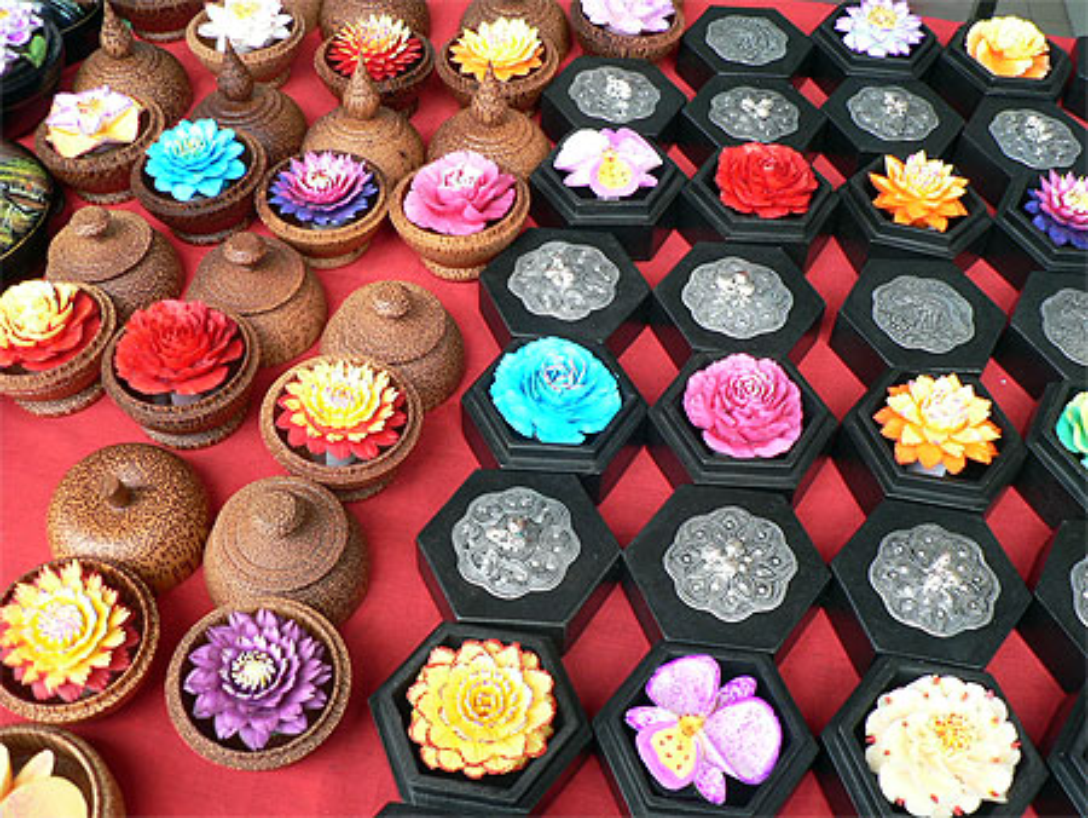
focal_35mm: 36
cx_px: 544
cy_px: 409
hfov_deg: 51.3
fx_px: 1132
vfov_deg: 39.7
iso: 80
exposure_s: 1/60
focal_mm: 6
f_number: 2.8
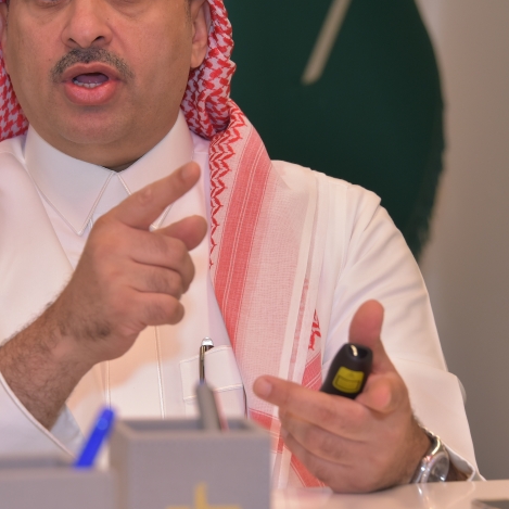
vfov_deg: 7.9
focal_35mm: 221
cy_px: 173
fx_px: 3677
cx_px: 117
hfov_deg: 7.9
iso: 640
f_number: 6.3
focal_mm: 122
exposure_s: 1/60
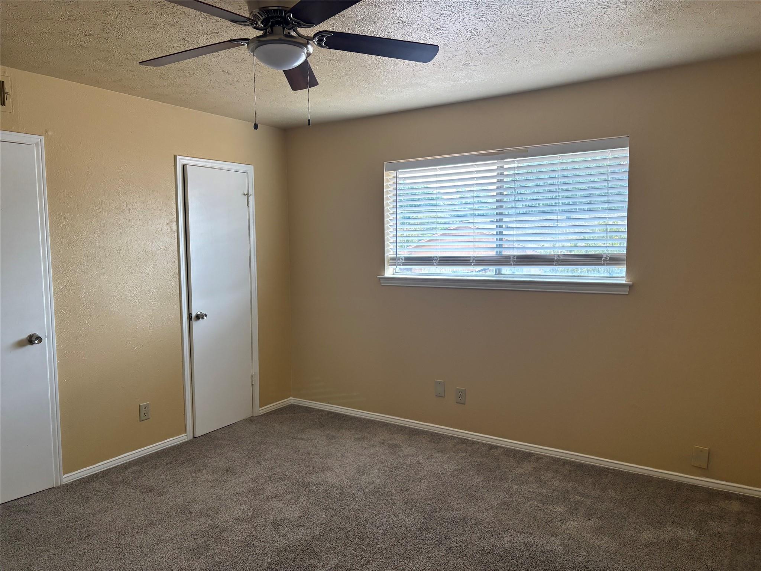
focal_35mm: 26
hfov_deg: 67.3
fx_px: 572
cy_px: 286
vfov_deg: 53.1
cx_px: 380
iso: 125
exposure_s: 1/121
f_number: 1.6
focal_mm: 5.96
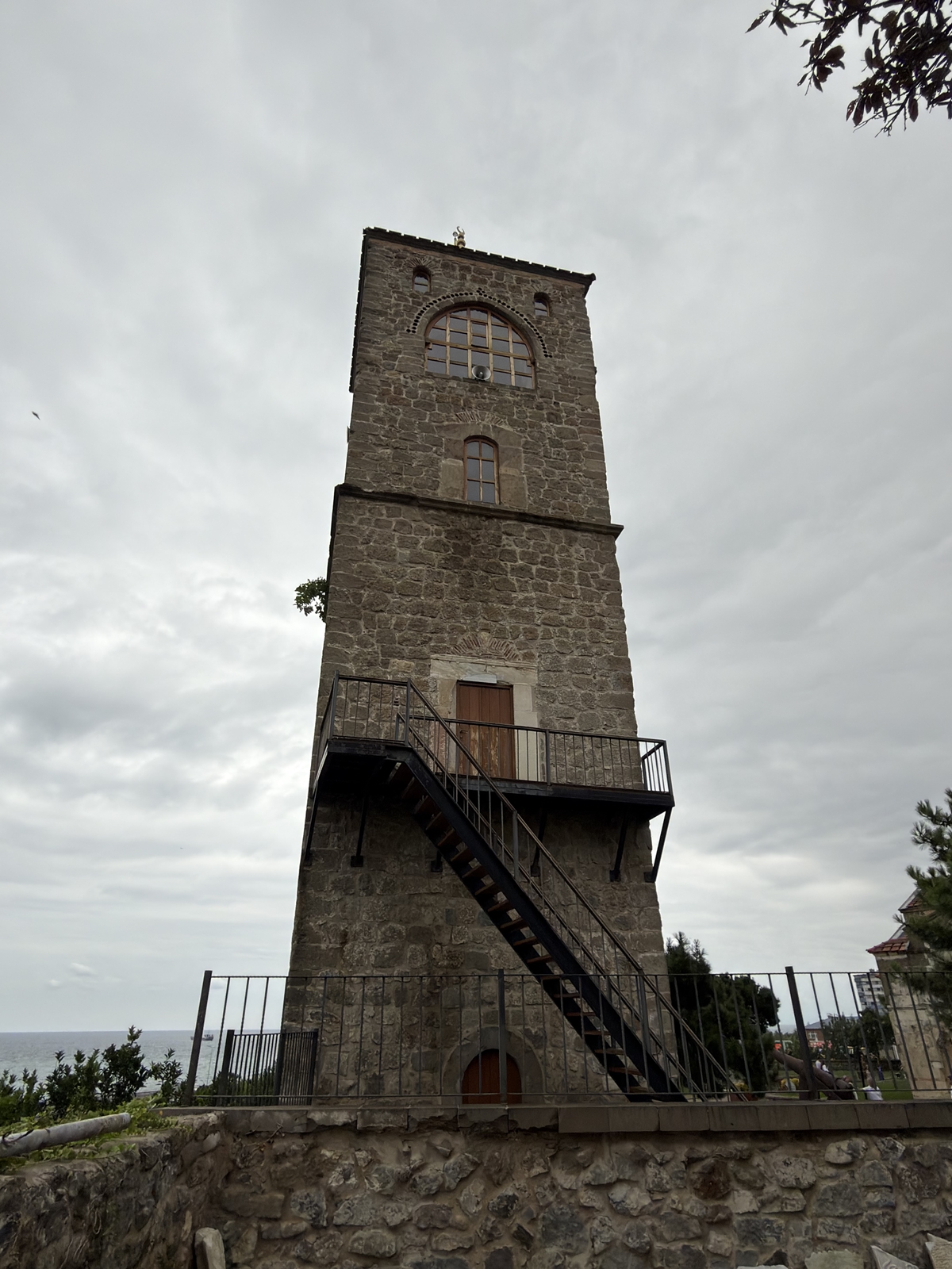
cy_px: 634
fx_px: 697
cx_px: 476
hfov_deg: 68.7
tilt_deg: +30.7
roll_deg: +1.5
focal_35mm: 19
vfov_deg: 84.7
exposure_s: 1/94
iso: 50
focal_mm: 2.22
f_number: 2.2
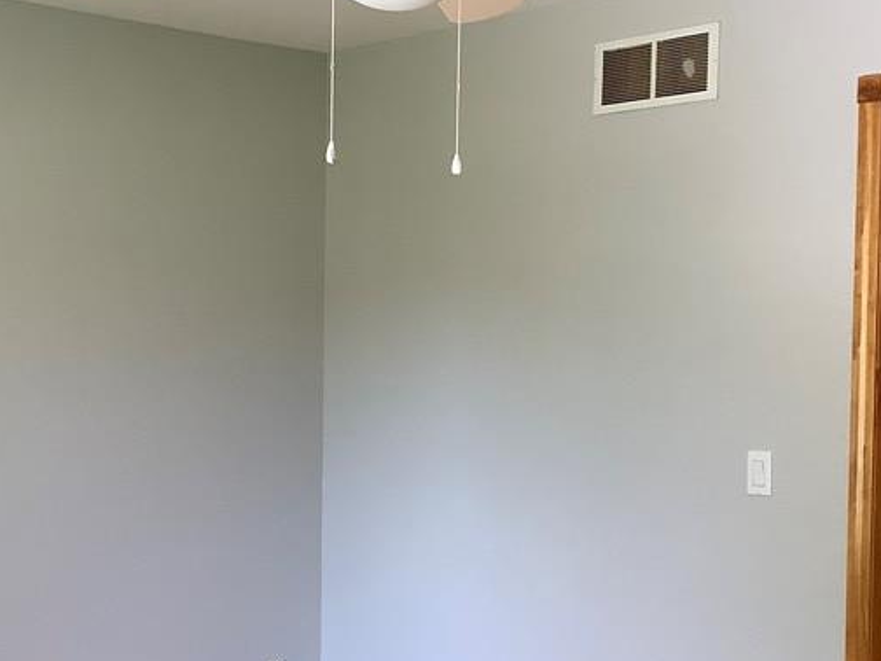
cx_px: 273
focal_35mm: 63
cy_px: 430
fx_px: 1603
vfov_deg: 23.2
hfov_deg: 30.4
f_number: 2.4
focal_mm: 3.3
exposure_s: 1/60
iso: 200
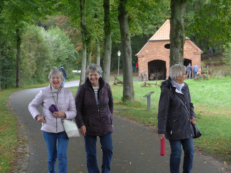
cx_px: 116
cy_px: 86
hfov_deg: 19.1
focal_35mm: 103
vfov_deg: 14.4
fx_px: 687
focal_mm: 20.4
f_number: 4.8
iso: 640
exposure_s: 1/320
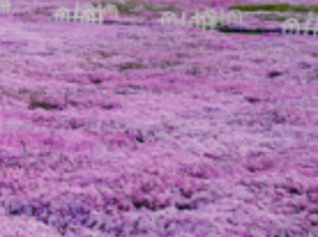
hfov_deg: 12.6
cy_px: -154
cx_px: -247
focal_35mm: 144
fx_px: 1321
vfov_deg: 9.9
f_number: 8
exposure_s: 1/200
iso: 100
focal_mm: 5.5
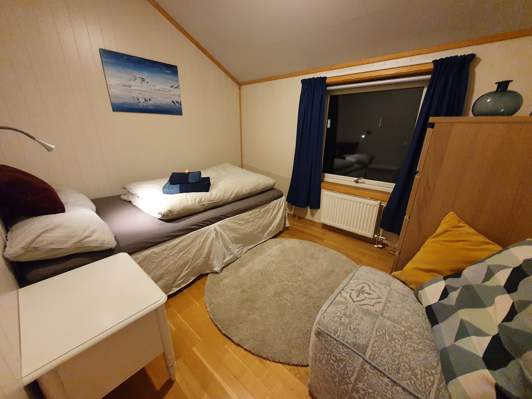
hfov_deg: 106.2
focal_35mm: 13
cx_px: 266
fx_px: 200
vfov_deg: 89.9
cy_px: 200
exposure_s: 1/25
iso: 640
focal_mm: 1.8
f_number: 2.2
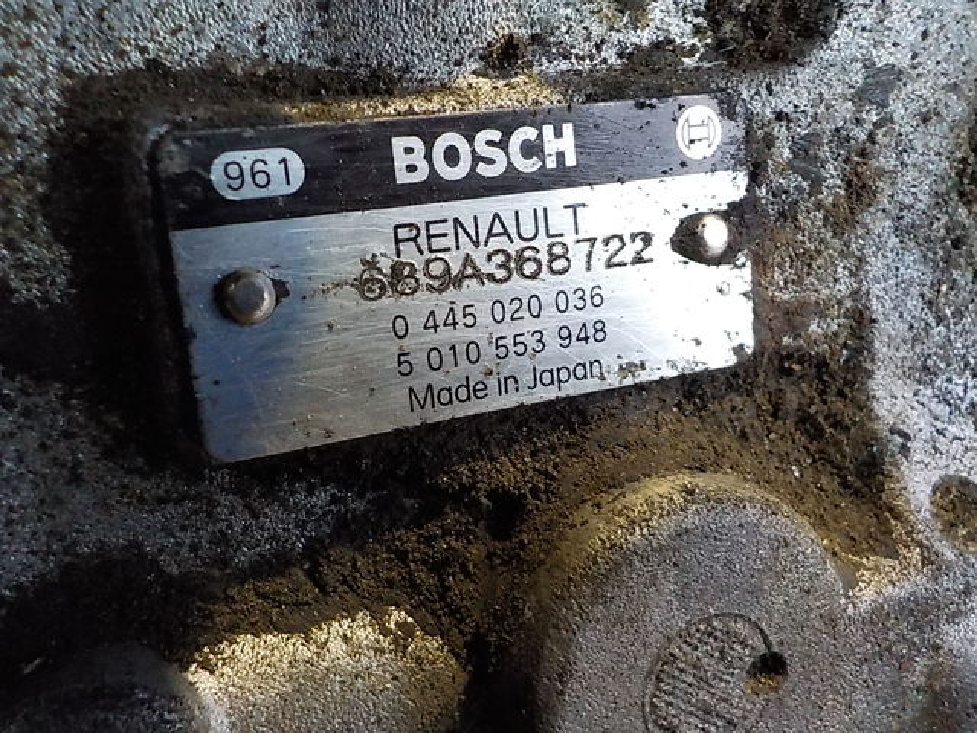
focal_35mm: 30
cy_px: 366
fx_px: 847
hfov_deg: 60.0
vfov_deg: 46.8
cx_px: 488
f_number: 3.3
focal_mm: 4.1
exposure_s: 1/40
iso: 800
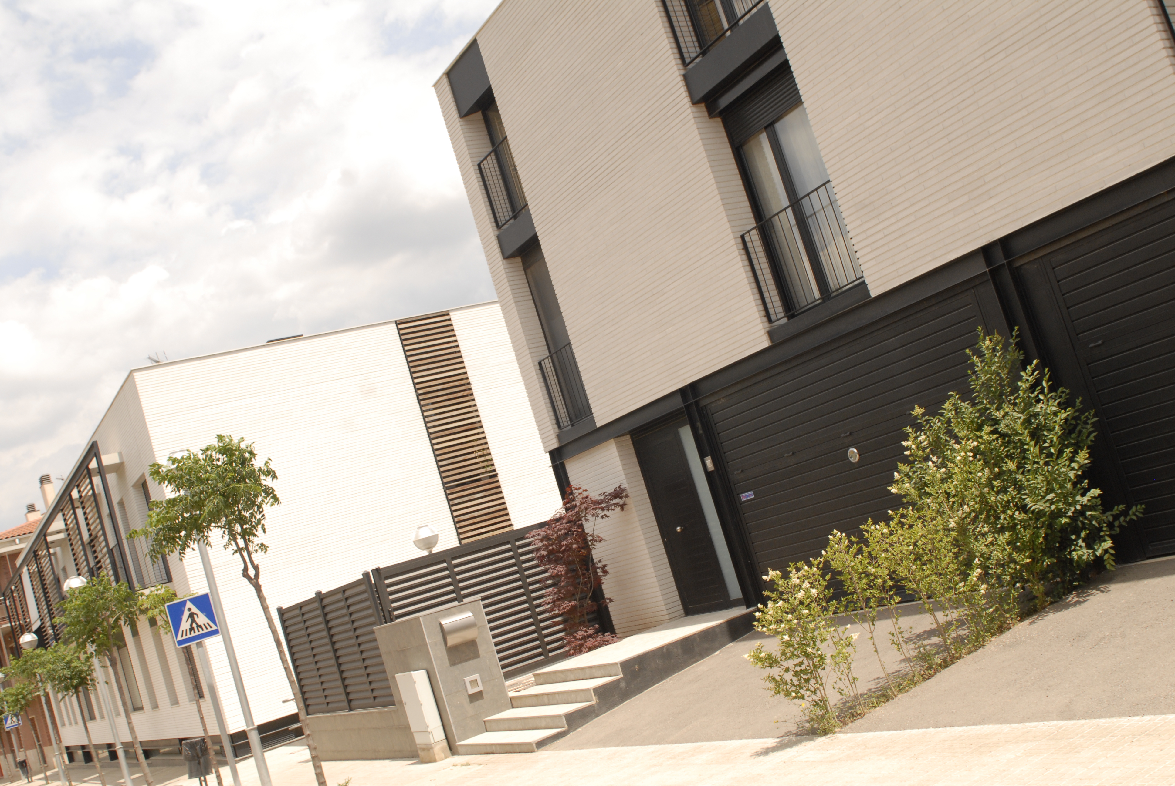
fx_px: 1176
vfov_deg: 37.0
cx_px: 588
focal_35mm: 36
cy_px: 393
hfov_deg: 53.1
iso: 320
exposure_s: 1/500
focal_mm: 24
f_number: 6.3
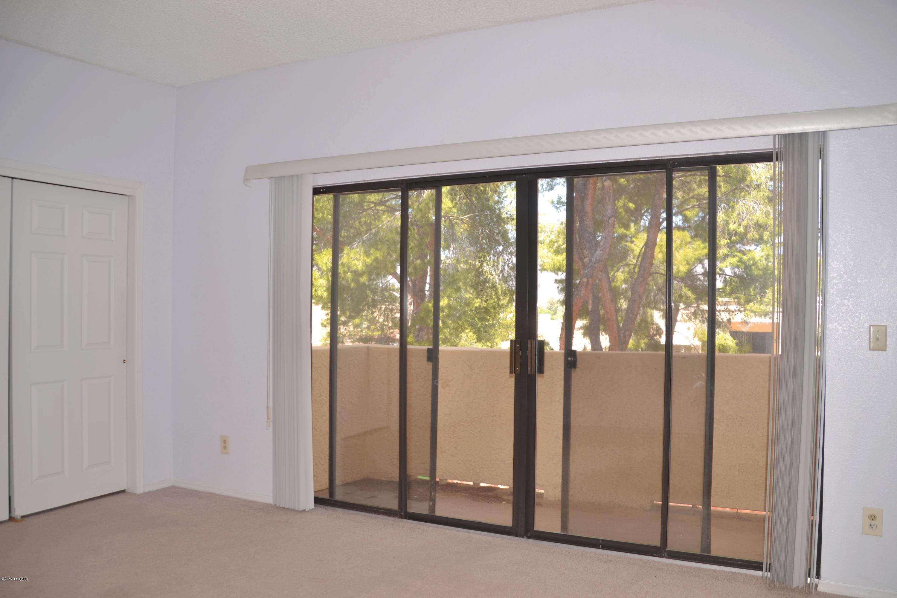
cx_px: 448
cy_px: 299
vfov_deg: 43.6
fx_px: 747
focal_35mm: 30
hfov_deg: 61.9
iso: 100
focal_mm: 20
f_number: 3.5
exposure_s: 1/160
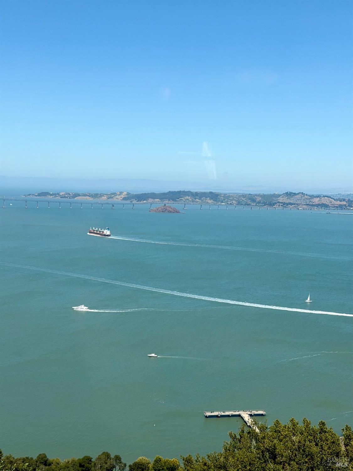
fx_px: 653
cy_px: 236
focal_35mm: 48
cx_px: 176
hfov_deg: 30.3
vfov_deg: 39.7
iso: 64
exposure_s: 1/5208
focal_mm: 6.76
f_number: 1.78
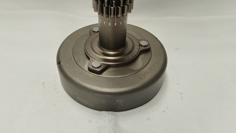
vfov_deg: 39.9
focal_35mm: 29
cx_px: 116
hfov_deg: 66.0
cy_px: 48
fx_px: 182
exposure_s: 1/33.3
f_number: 1.9
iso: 1038
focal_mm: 4.95
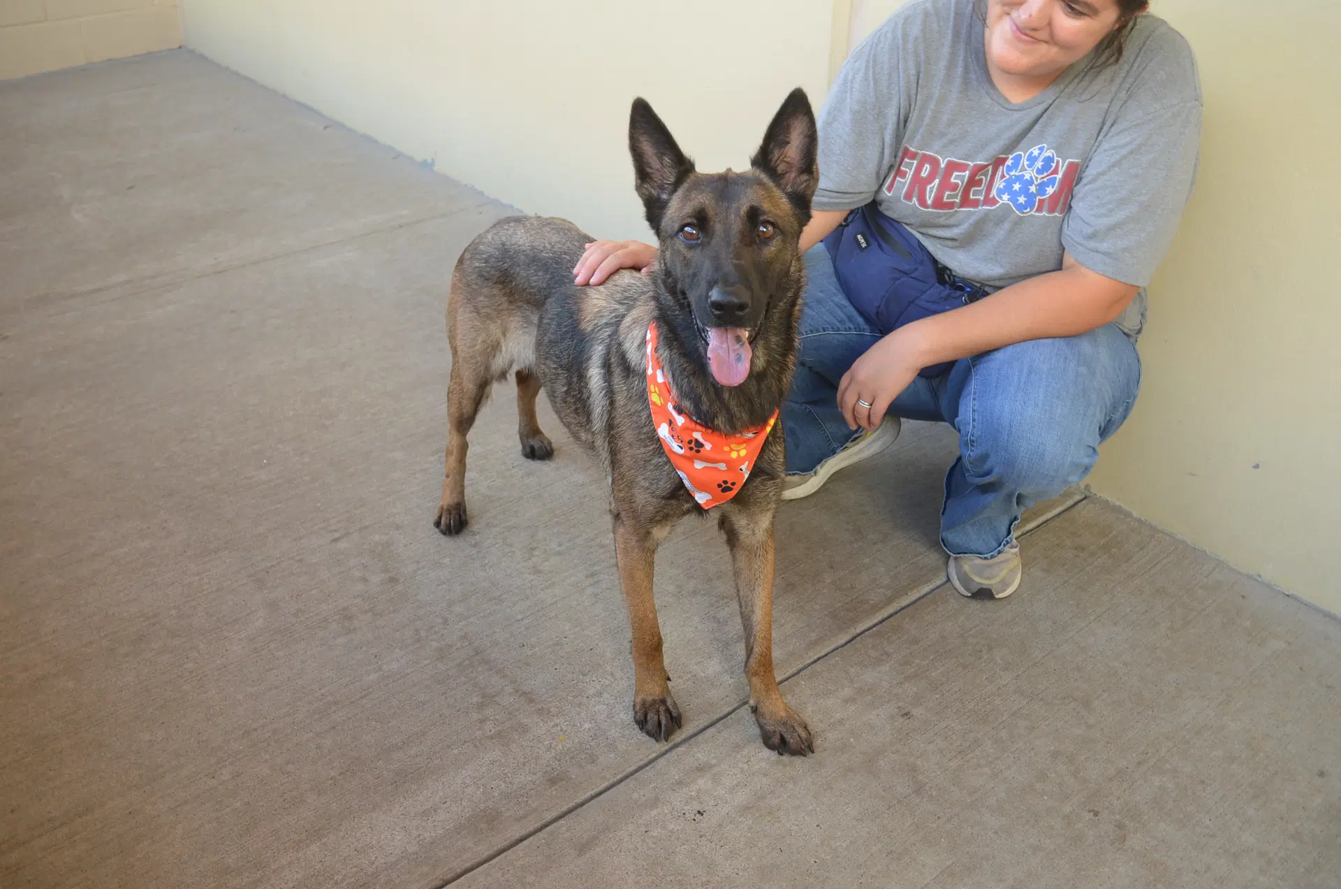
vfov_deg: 39.8
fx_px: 1227
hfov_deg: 57.3
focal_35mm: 33
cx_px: 670
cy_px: 444
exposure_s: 1/100
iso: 400
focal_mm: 22
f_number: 5
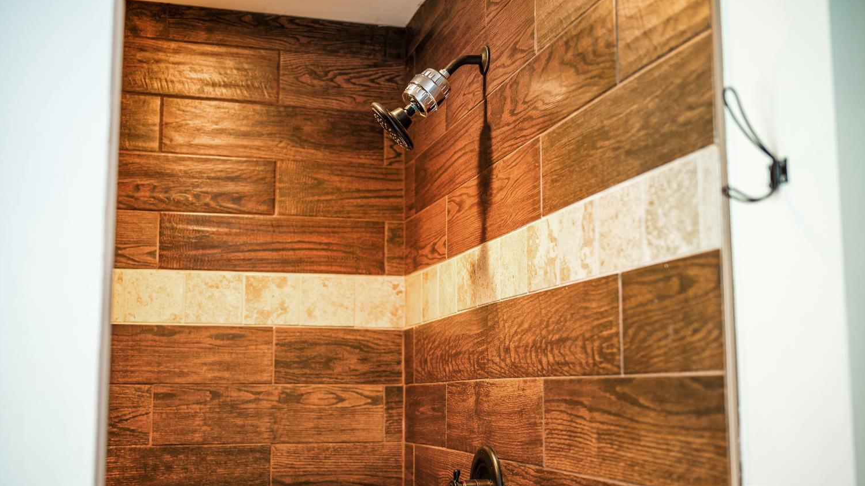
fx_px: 963
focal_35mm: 42
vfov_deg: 28.3
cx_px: 433
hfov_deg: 48.4
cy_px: 258
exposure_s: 1/60
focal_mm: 40
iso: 800
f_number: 2.5
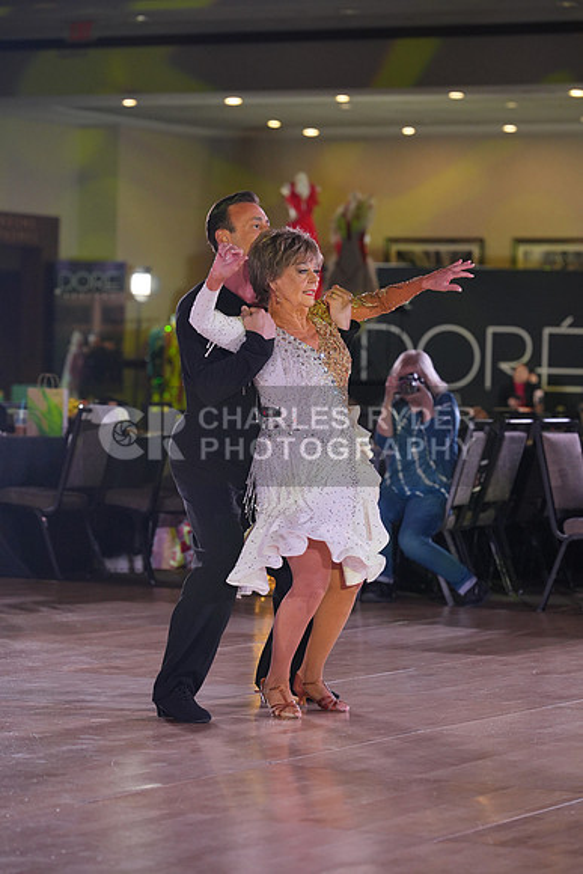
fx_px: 3156
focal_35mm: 130
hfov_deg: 10.6
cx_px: 292
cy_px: 437
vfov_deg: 15.8
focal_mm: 130
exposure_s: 1/400
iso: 1250
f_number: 4
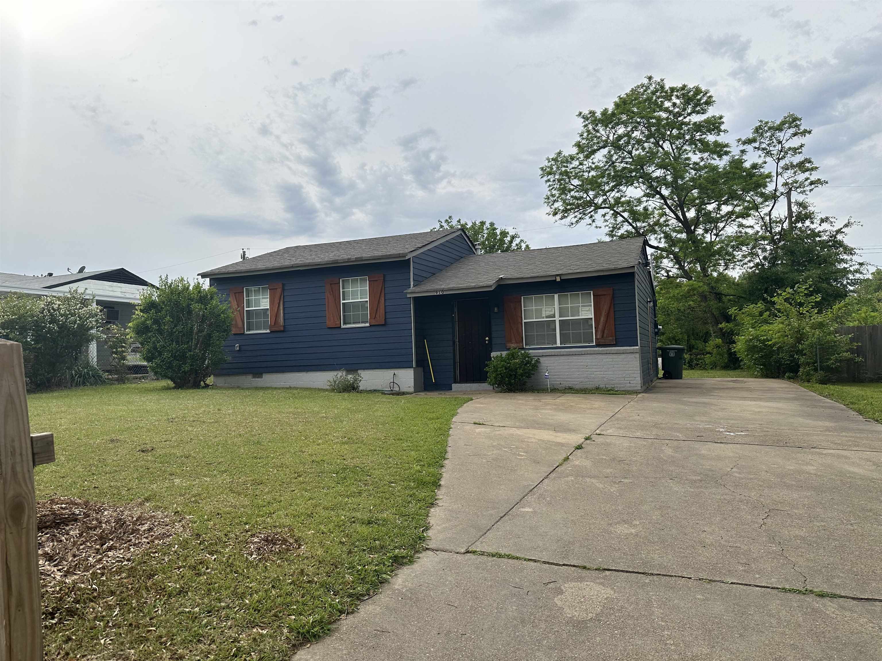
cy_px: 330
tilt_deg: +2.8
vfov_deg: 56.8
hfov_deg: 71.6
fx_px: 612
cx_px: 441
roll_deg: +1.9
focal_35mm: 24
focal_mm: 6.86
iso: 80
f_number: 1.78
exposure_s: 1/3058
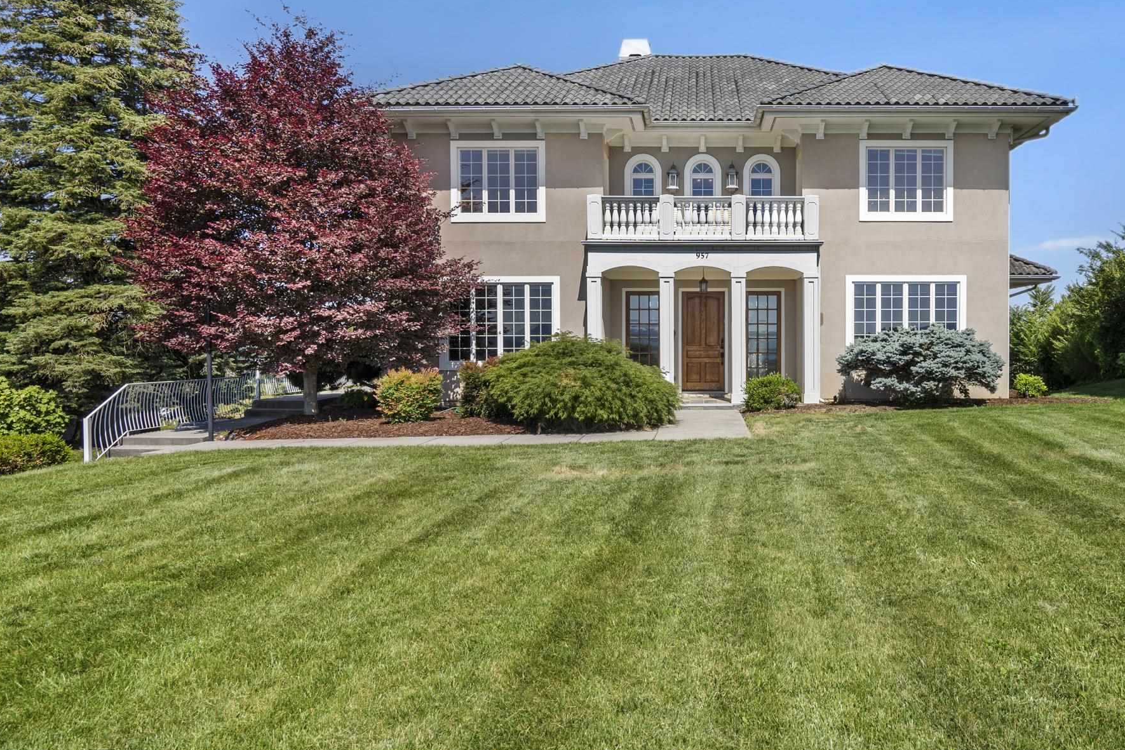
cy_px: 364
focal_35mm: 24
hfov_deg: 72.5
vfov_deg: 53.1
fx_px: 750
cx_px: 704
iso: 320
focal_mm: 17
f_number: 8
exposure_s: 1/200
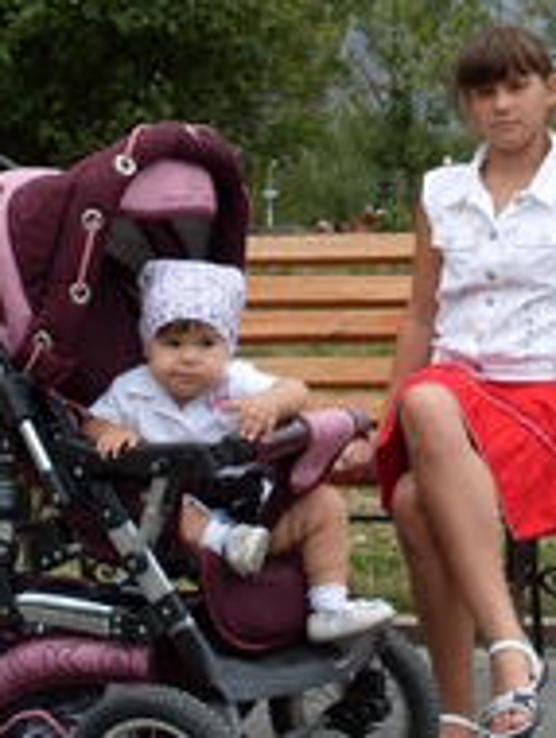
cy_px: 249
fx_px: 1923
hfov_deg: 16.4
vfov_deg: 21.7
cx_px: 400
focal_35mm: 90
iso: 80
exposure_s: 1/350
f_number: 2.8
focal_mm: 6.3
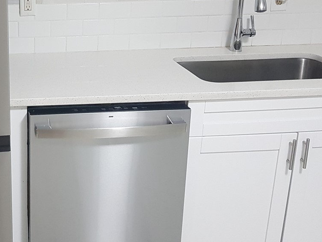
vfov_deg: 26.3
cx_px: 21
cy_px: 70
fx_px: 512
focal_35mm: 55
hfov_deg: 32.8
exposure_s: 1/30
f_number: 1.7
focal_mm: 4.3
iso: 200
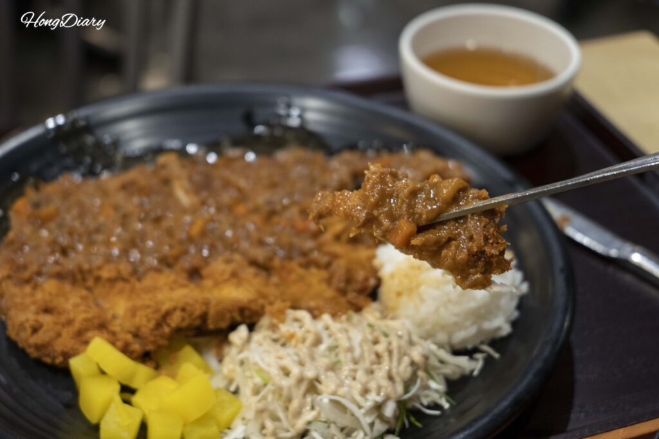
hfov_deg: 33.4
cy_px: 220
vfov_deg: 22.6
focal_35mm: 60
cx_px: 330
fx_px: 1098
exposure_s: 1/60
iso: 2500
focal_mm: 60
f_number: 5.6
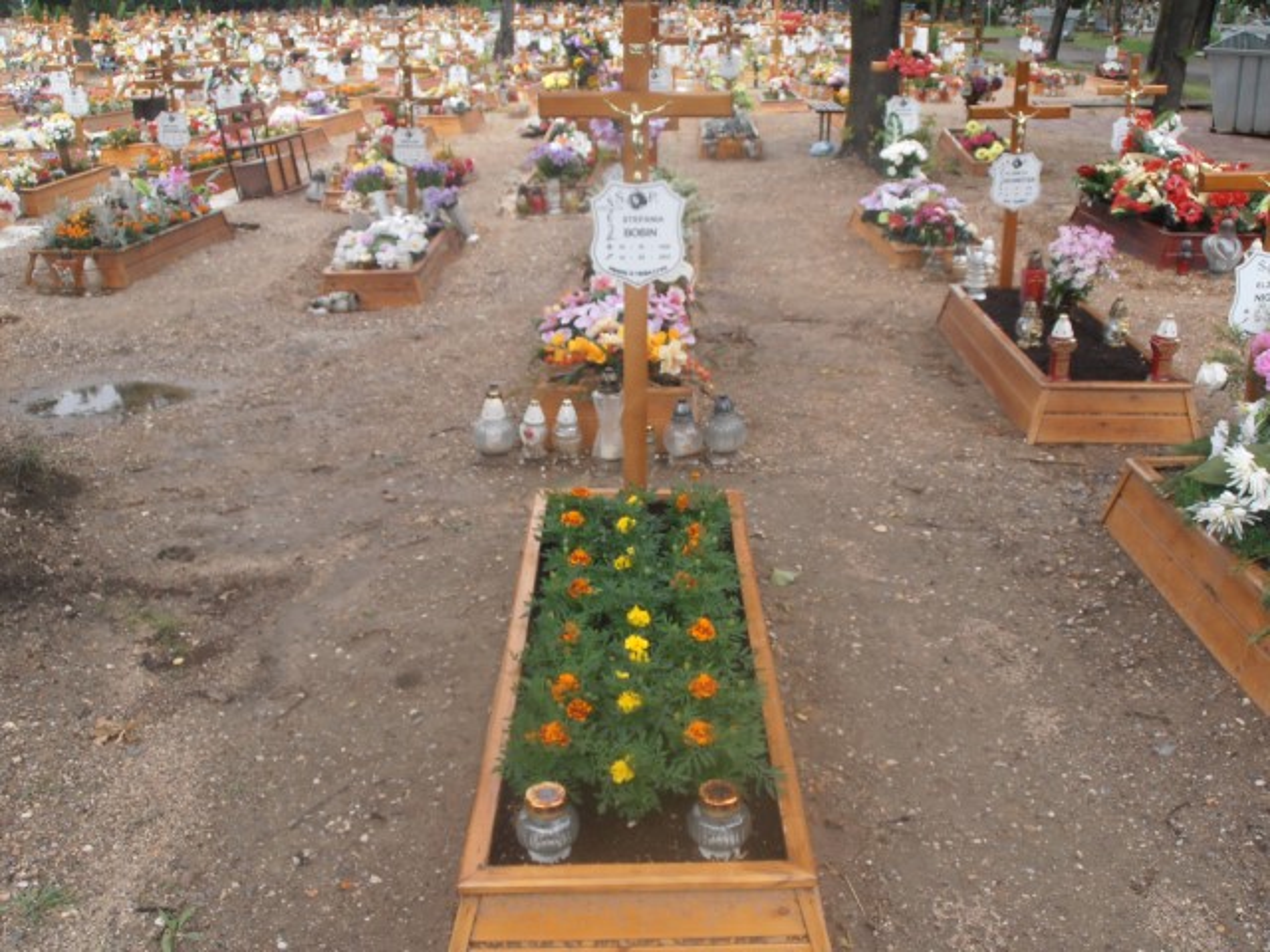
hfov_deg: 50.1
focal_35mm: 37
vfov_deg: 38.7
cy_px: 476
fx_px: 1357
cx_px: 635
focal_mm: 6.61
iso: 80
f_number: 3.9
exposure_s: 1/200
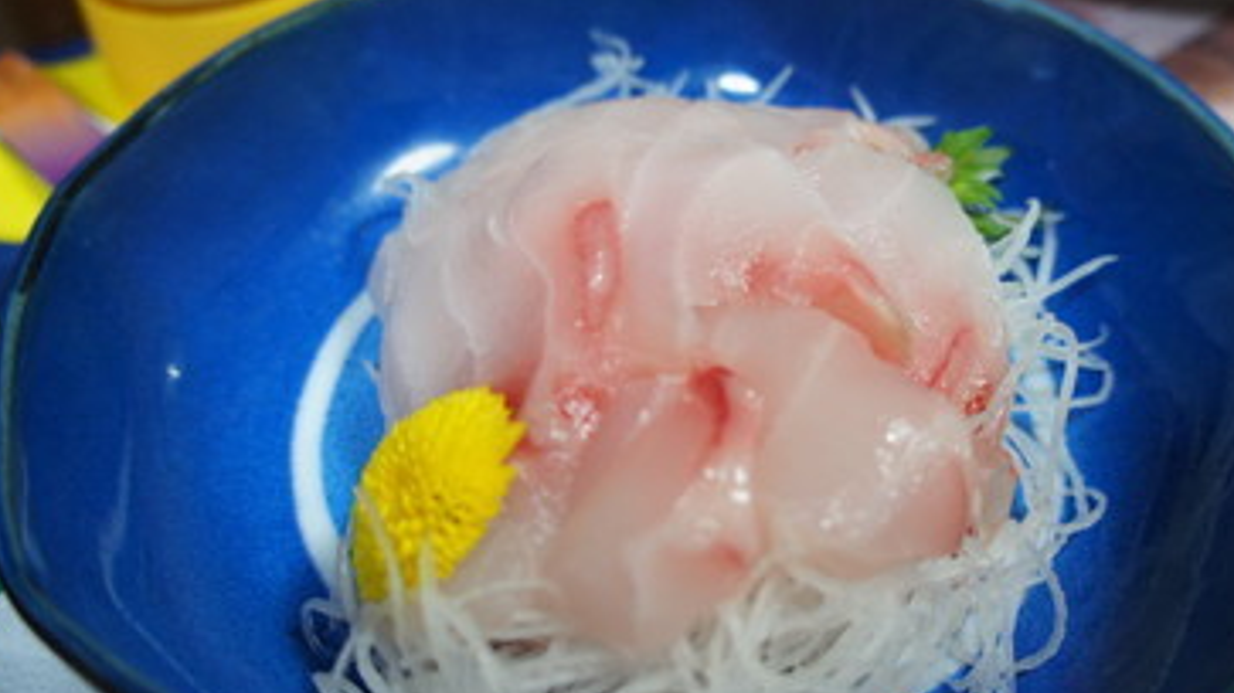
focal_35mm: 35
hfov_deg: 56.4
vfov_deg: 33.7
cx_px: 714
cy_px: 379
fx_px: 1145
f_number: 4
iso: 1000
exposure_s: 1/60
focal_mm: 18
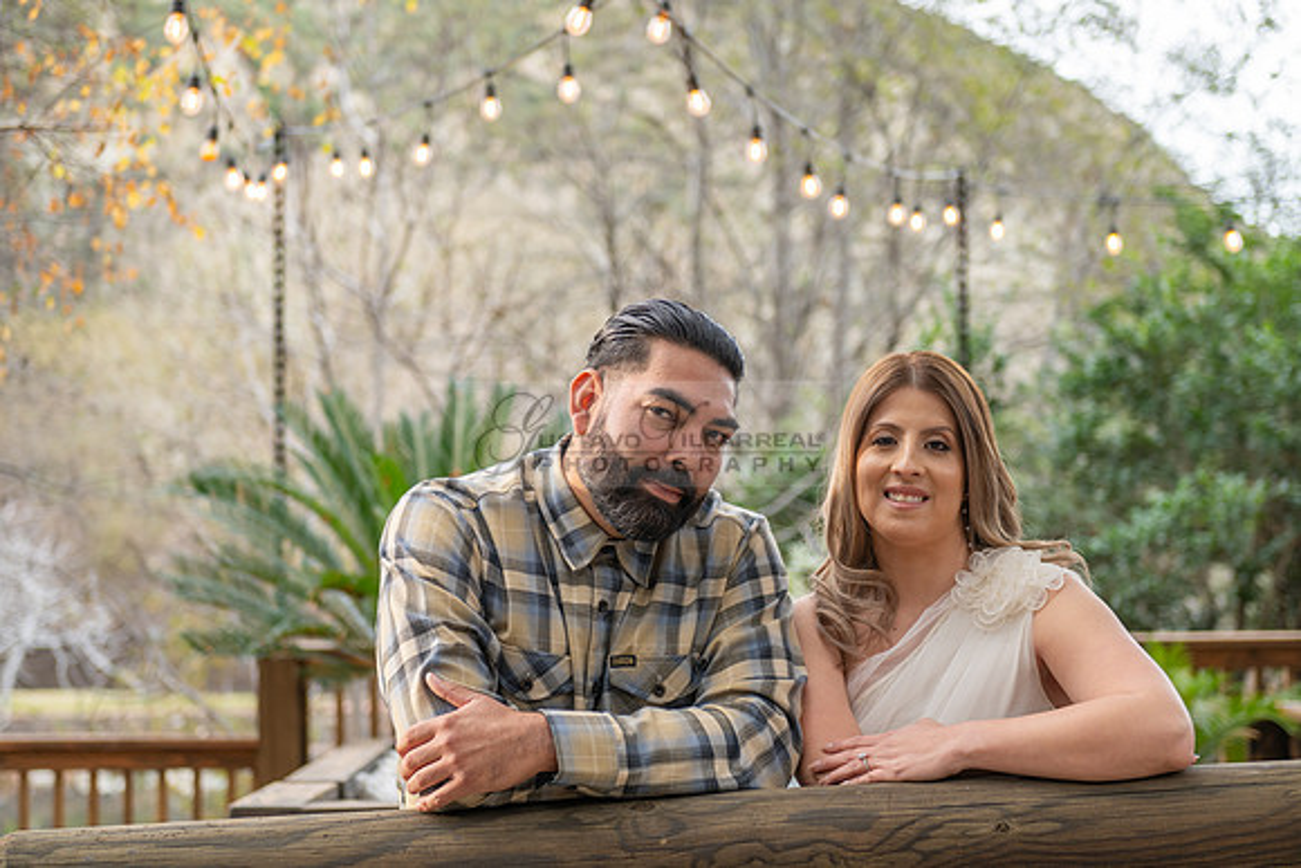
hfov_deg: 31.3
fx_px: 2320
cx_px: 593
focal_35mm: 64
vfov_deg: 21.2
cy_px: 432
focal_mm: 58
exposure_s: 1/160
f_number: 3.2
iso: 200
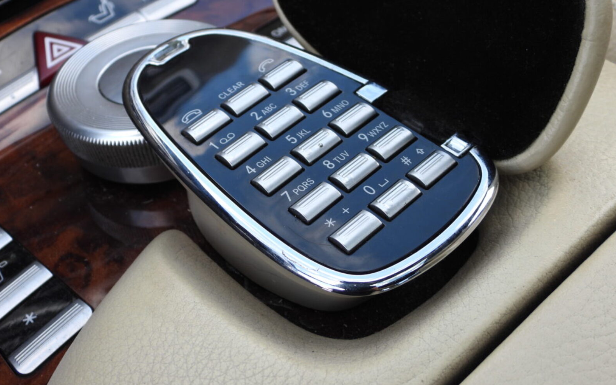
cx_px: 307
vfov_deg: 22.0
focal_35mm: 59
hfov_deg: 34.5
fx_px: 991
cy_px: 168
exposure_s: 1/160
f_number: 3.5
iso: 100
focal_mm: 9.8
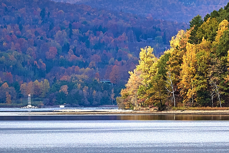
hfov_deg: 5.8
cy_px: 21
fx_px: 2245
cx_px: 198
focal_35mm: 353
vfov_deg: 3.9
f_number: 10
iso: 800
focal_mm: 200
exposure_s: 1/250
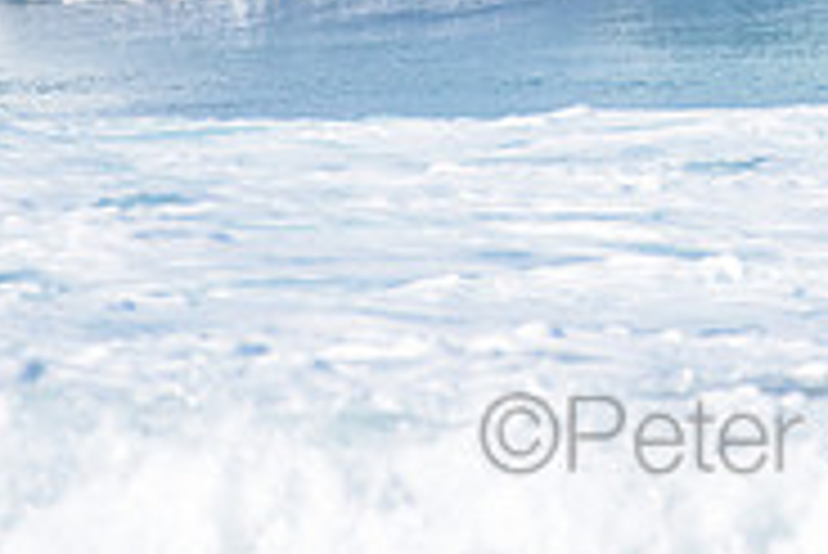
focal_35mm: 1578
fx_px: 36322
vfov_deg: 0.9
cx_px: 828
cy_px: -313
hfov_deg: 1.3
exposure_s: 1/2500
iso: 280
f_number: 5.6
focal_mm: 500
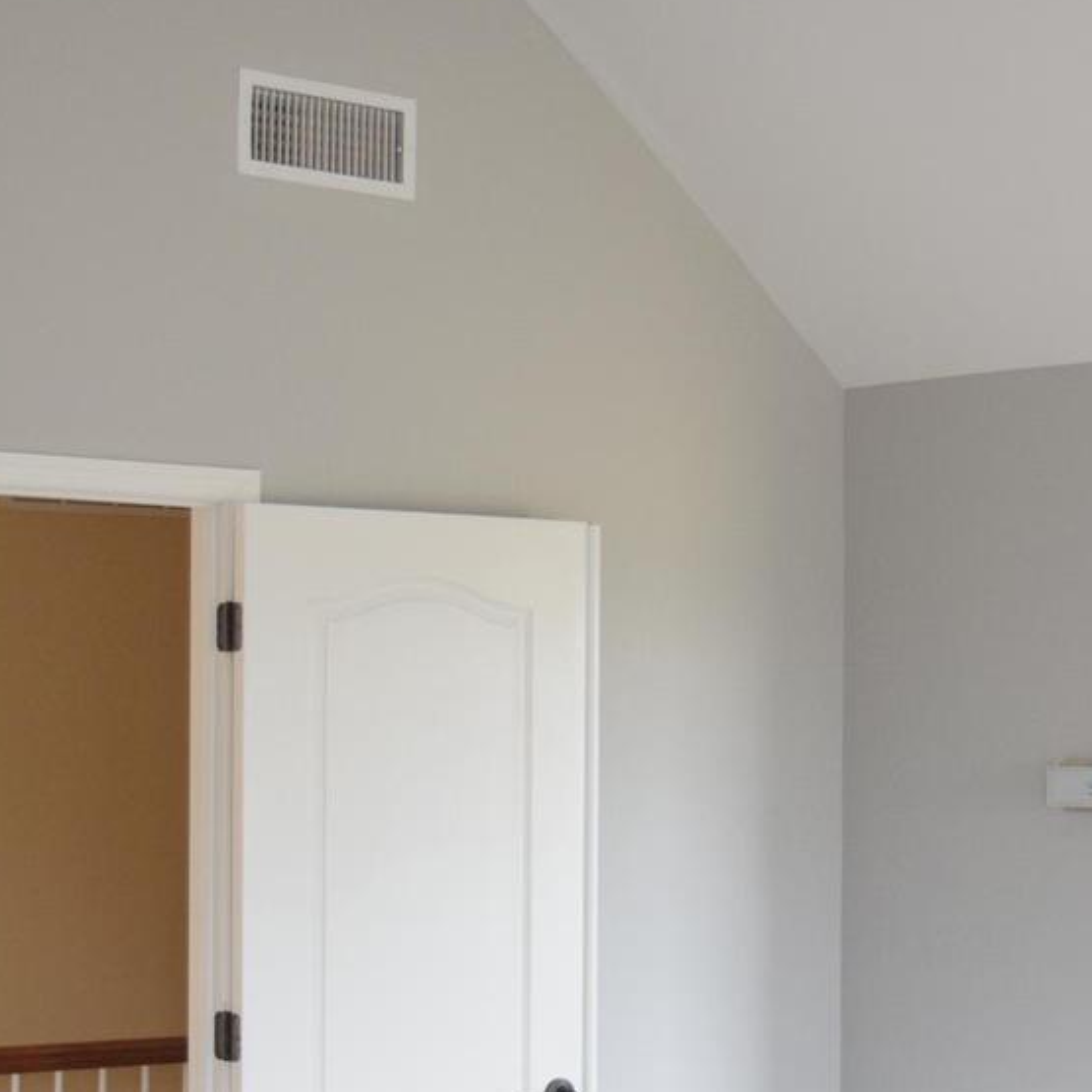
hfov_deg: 19.6
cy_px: 758
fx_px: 3147
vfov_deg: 19.6
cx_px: 763
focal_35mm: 88
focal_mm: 25
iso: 1000
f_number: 4
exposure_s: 1/60
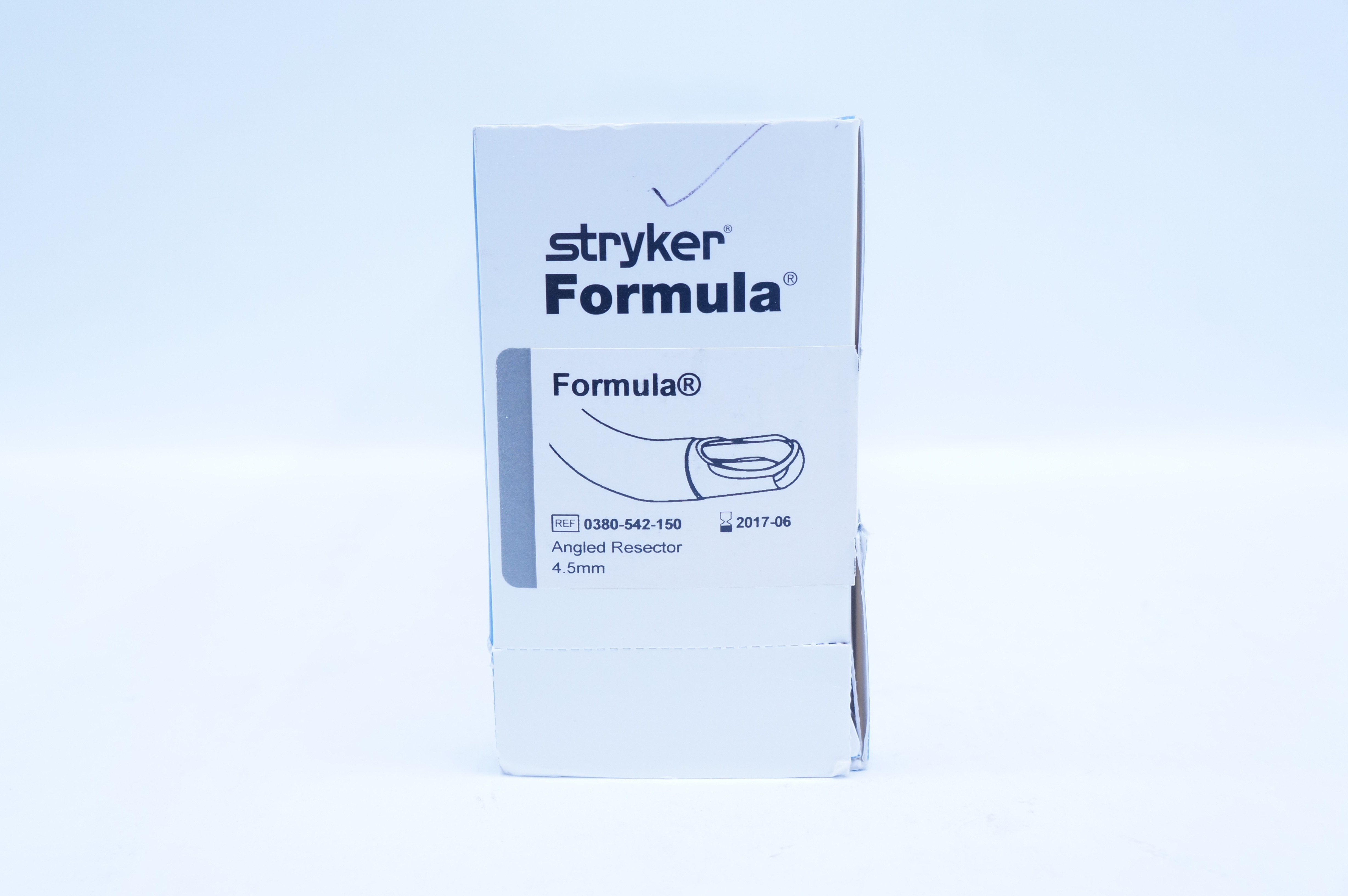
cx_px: 674
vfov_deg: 34.1
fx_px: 1459
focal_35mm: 39
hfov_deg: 49.6
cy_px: 448
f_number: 5.6
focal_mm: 26
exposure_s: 1/125
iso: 800
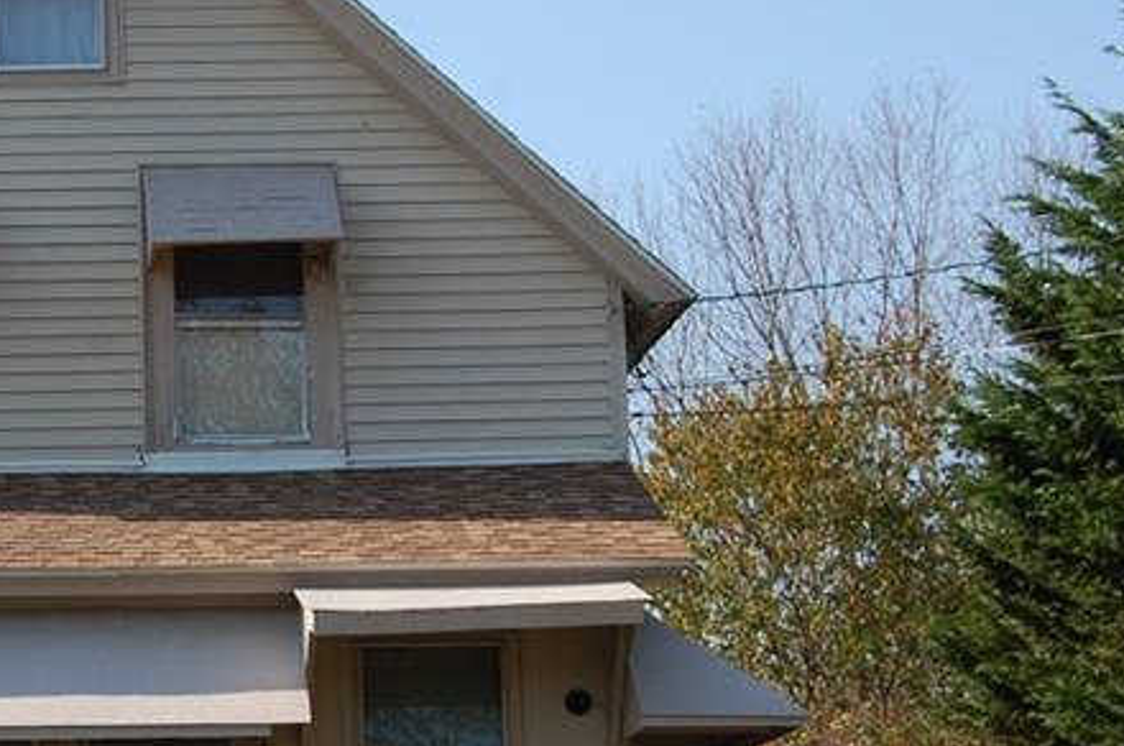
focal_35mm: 122
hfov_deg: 16.4
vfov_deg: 11.2
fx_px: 3809
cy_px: 434
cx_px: -51
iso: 200
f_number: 9
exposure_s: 1/320
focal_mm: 35
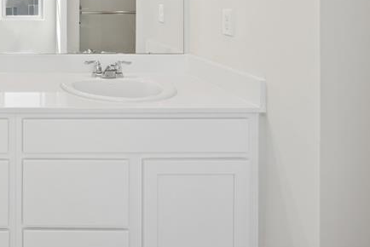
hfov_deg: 49.3
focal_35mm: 33
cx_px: 20
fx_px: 339
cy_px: -8
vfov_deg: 35.6
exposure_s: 1/6
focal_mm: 14
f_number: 9
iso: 64
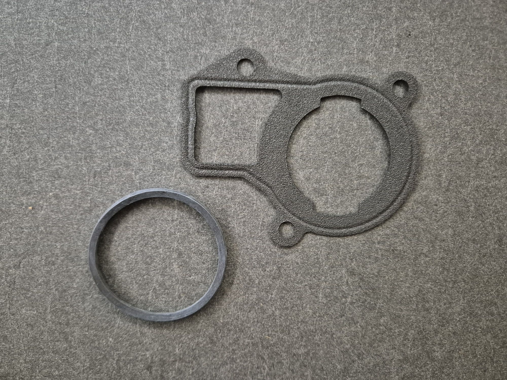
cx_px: 254
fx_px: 337
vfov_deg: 58.9
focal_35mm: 23
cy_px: 190
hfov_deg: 73.9
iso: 2000
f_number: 1.8
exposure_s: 1/100
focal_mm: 5.4
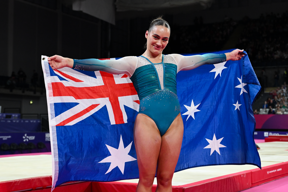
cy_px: 96
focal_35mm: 38
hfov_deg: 50.7
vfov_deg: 35.1
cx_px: 144
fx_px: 304
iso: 1600
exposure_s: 1/2000
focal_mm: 38
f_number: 3.5
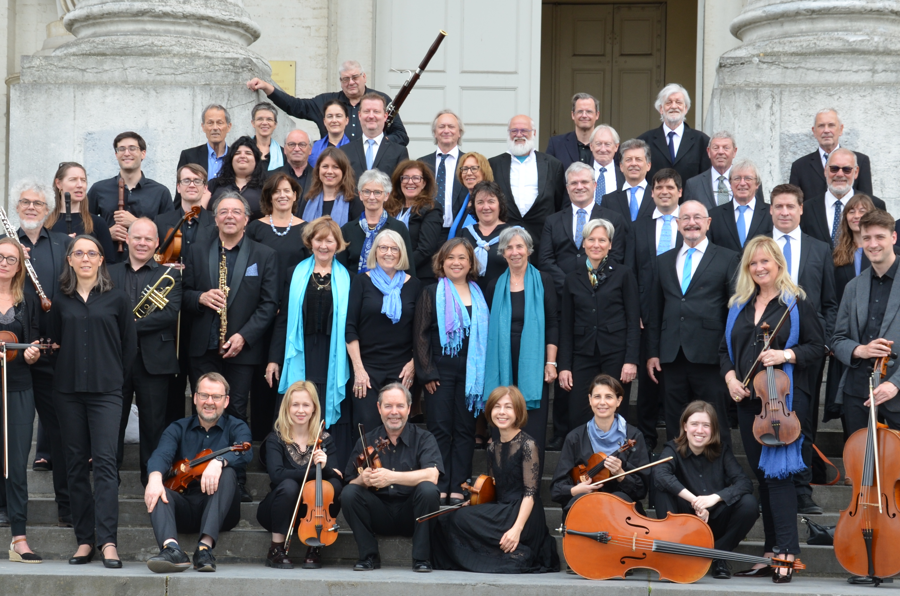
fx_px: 2121
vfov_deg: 16.0
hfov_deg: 24.0
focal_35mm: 85
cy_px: 326
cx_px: 457
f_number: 7.1
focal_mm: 38
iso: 200
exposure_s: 1/200
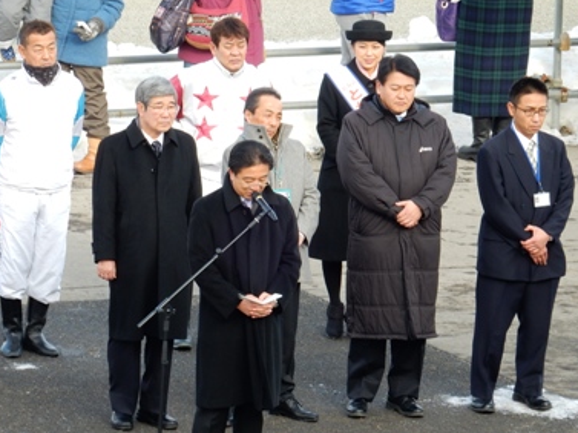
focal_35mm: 633
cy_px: 250
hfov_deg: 3.1
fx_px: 10559
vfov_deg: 2.3
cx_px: 276
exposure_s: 1/100
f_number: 6.4
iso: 125
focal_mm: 94.9
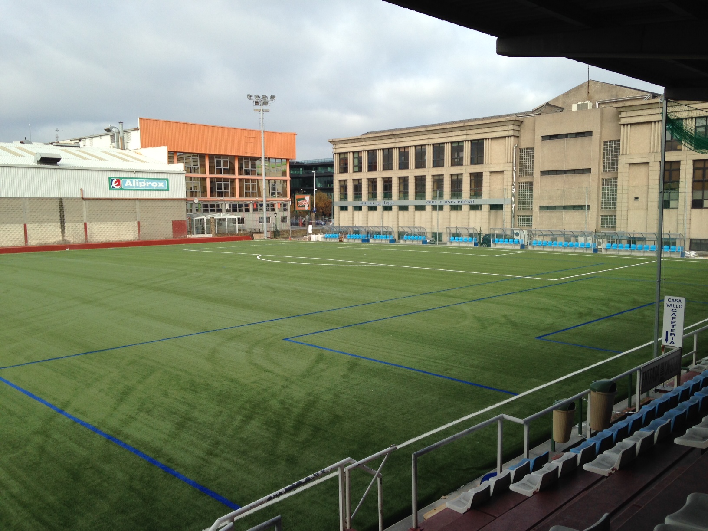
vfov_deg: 42.9
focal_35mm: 33
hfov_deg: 55.4
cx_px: 354
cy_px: 266
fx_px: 675
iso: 50
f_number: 2.4
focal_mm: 4.12
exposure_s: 1/889
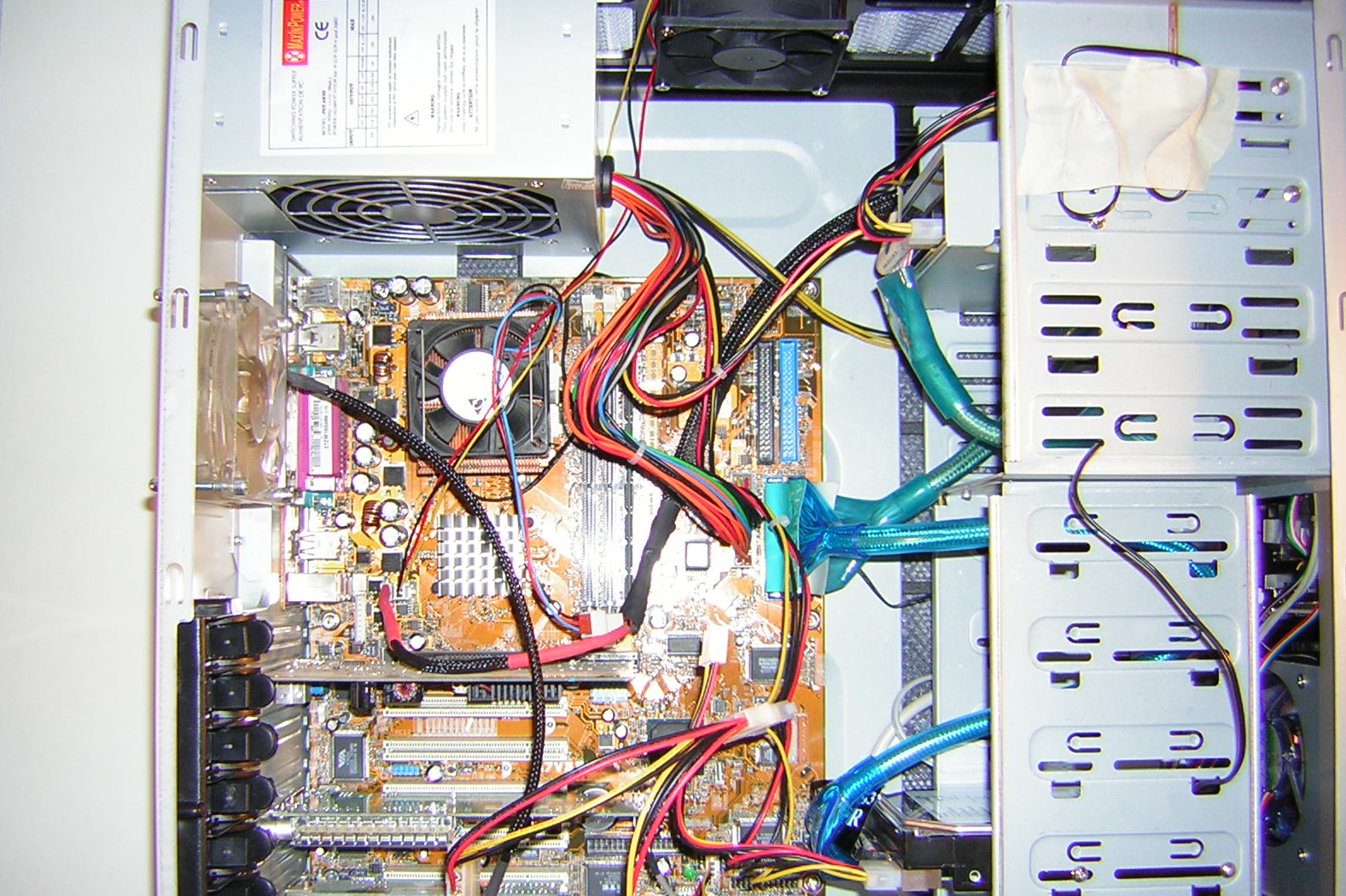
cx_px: 674
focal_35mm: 38
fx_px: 1421
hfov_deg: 50.7
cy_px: 495
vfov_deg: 35.0
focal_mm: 4.7
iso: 50
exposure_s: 1/60.1
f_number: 2.6
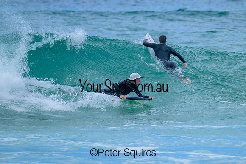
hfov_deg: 3.2
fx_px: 4427
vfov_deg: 2.1
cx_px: 141
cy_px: 78
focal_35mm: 648
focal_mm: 560
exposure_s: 1/2000
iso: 500
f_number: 8
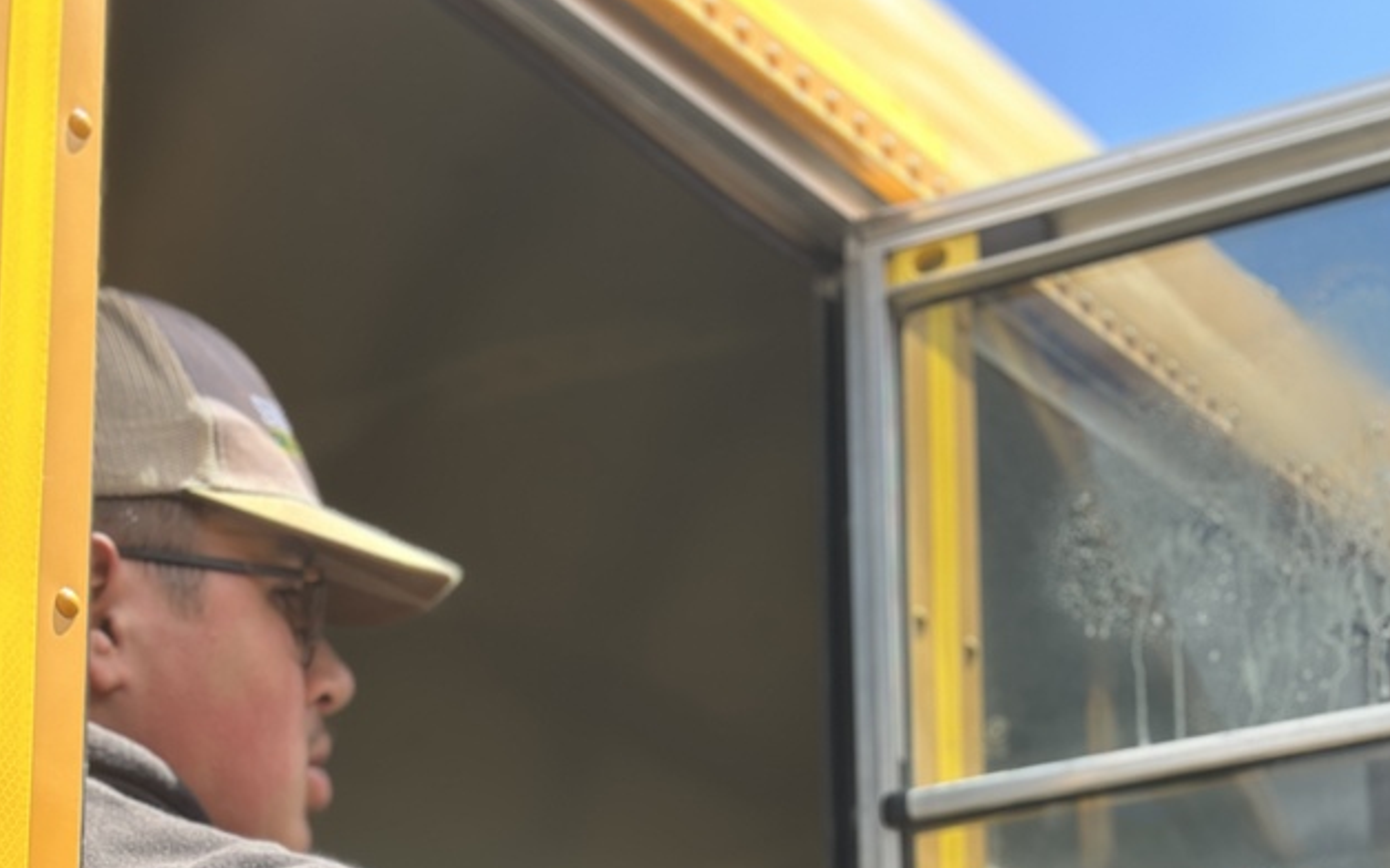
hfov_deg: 24.9
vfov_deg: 15.0
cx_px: 764
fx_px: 3143
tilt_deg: +11.8
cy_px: 1114
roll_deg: -0.2
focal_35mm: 83
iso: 80
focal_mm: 6.86
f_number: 1.78
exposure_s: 1/1289
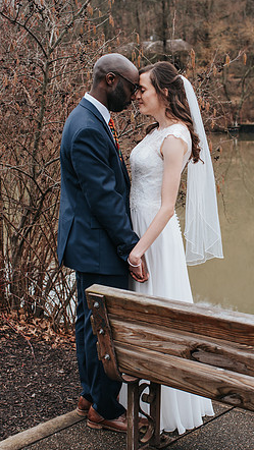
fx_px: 670
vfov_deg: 37.2
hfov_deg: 21.3
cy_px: 223
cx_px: 185
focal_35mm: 56
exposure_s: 1/200
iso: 360
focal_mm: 35
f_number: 3.2
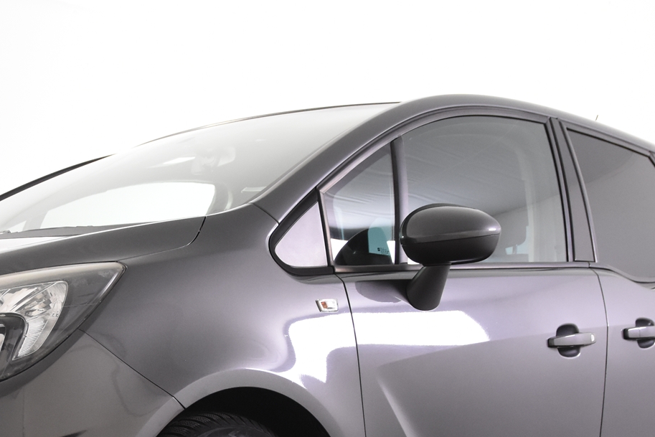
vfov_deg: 16.4
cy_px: 413
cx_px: 208
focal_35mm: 82
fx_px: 1492
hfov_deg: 24.6
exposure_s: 1/60
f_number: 4
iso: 1600
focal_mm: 26
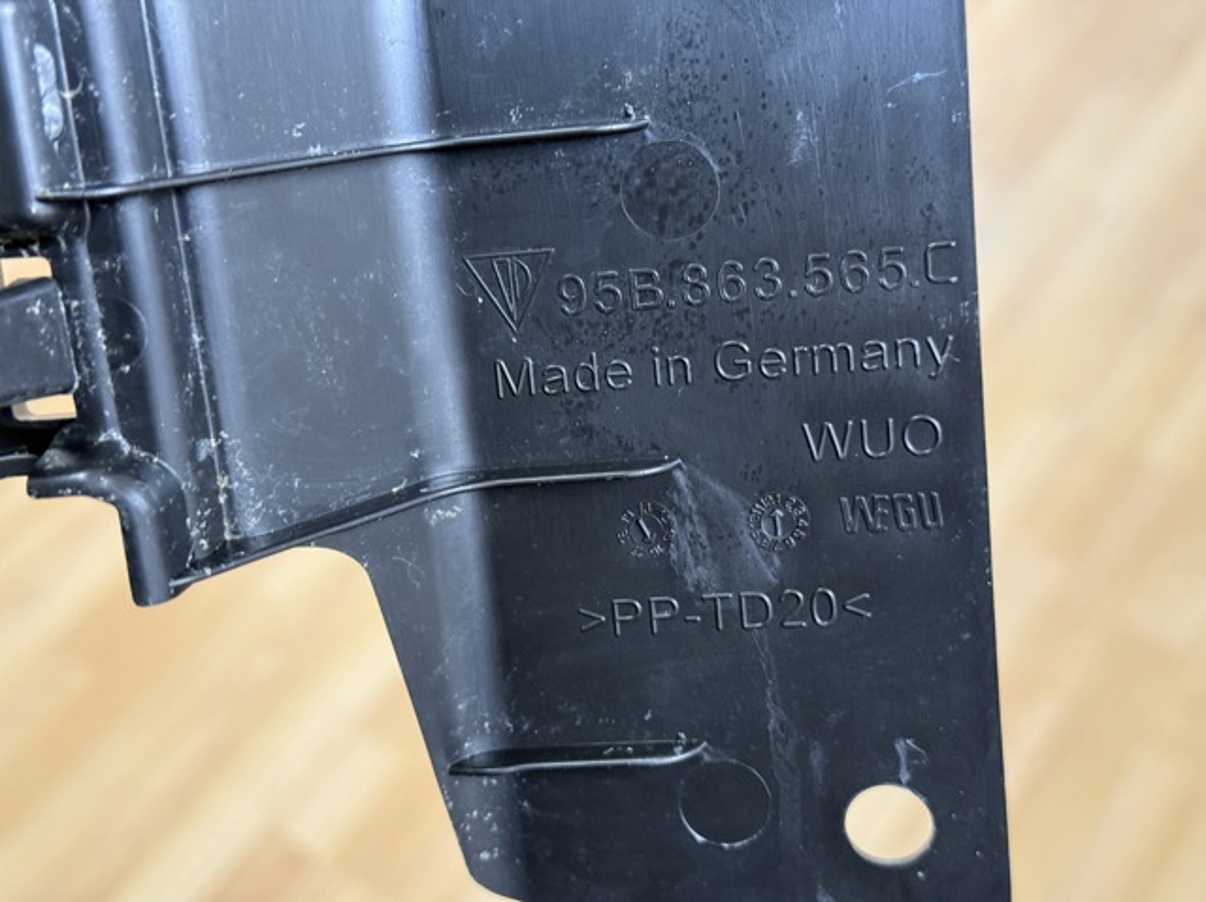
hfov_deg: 39.7
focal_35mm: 48
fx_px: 1671
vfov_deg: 30.2
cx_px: 603
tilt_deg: -48.8
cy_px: 451
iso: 200
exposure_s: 1/50
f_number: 1.78
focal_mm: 6.76
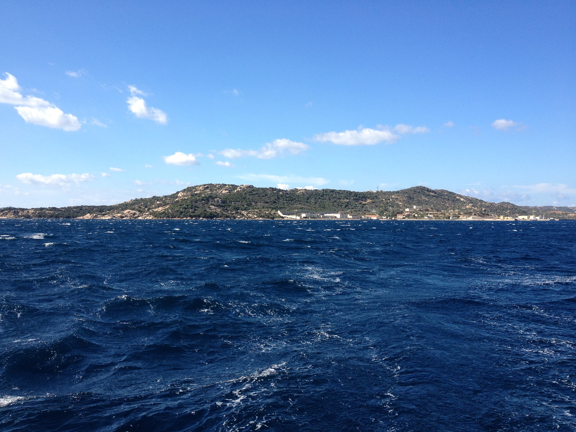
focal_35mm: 35
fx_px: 582
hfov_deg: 52.6
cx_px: 288
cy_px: 216
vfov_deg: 40.7
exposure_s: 1/1151
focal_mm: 4.28
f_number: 2.4
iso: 64
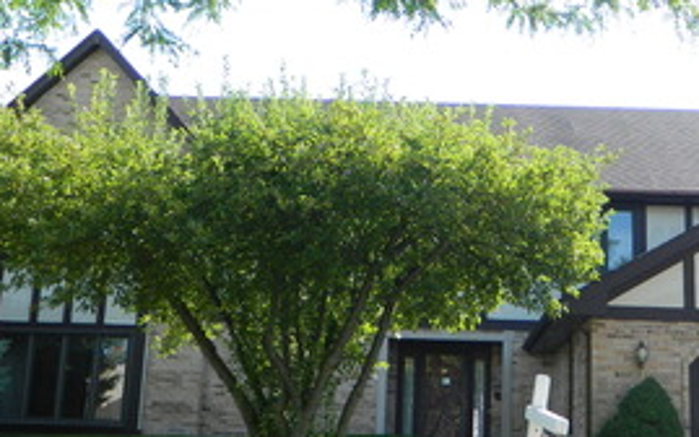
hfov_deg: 32.3
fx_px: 1200
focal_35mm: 63
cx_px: 439
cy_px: 117
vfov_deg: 20.5
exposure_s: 1/400
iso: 110
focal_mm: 4.5
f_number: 3.1
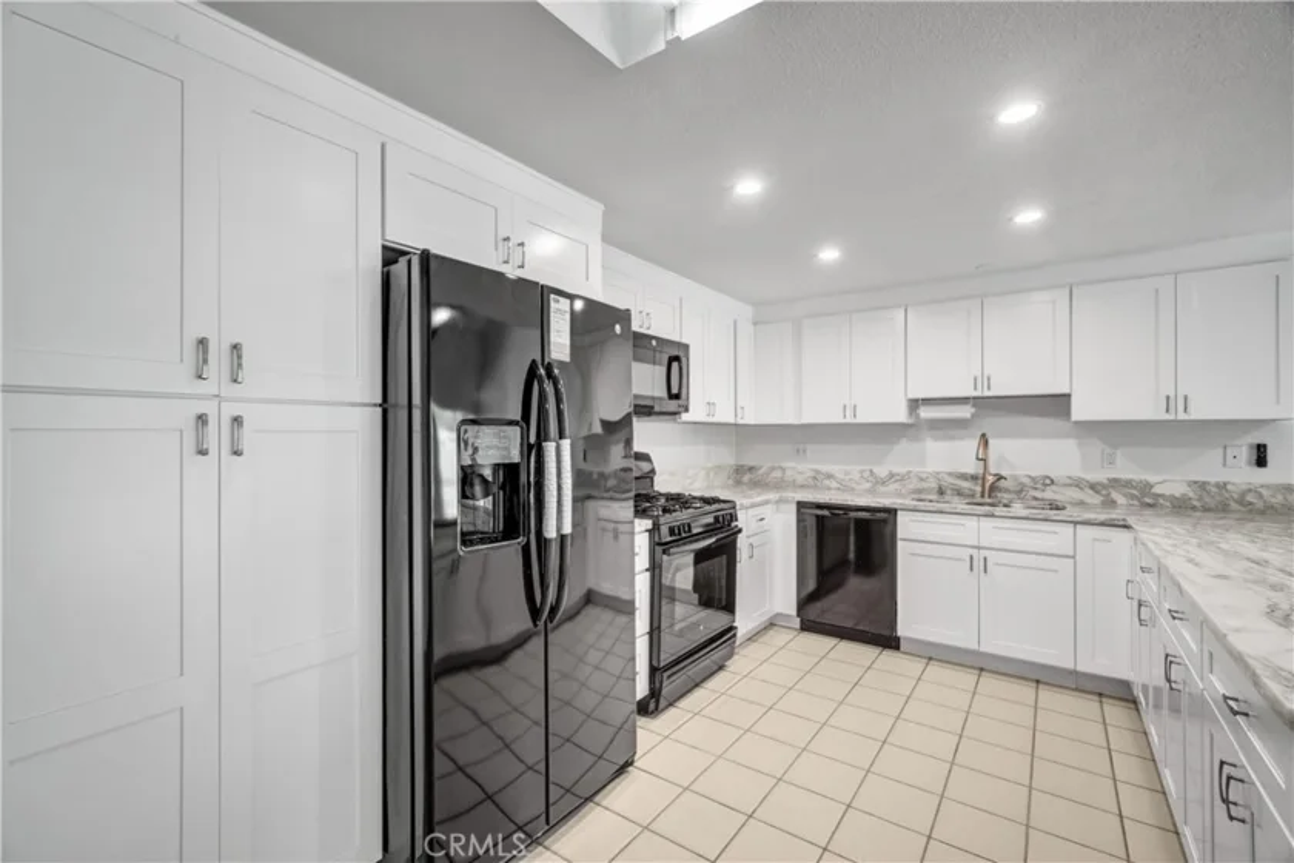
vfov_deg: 77.3
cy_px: 432
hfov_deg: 100.4
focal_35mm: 15
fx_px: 539
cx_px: 647
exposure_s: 1/6
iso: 400
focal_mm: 10
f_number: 9
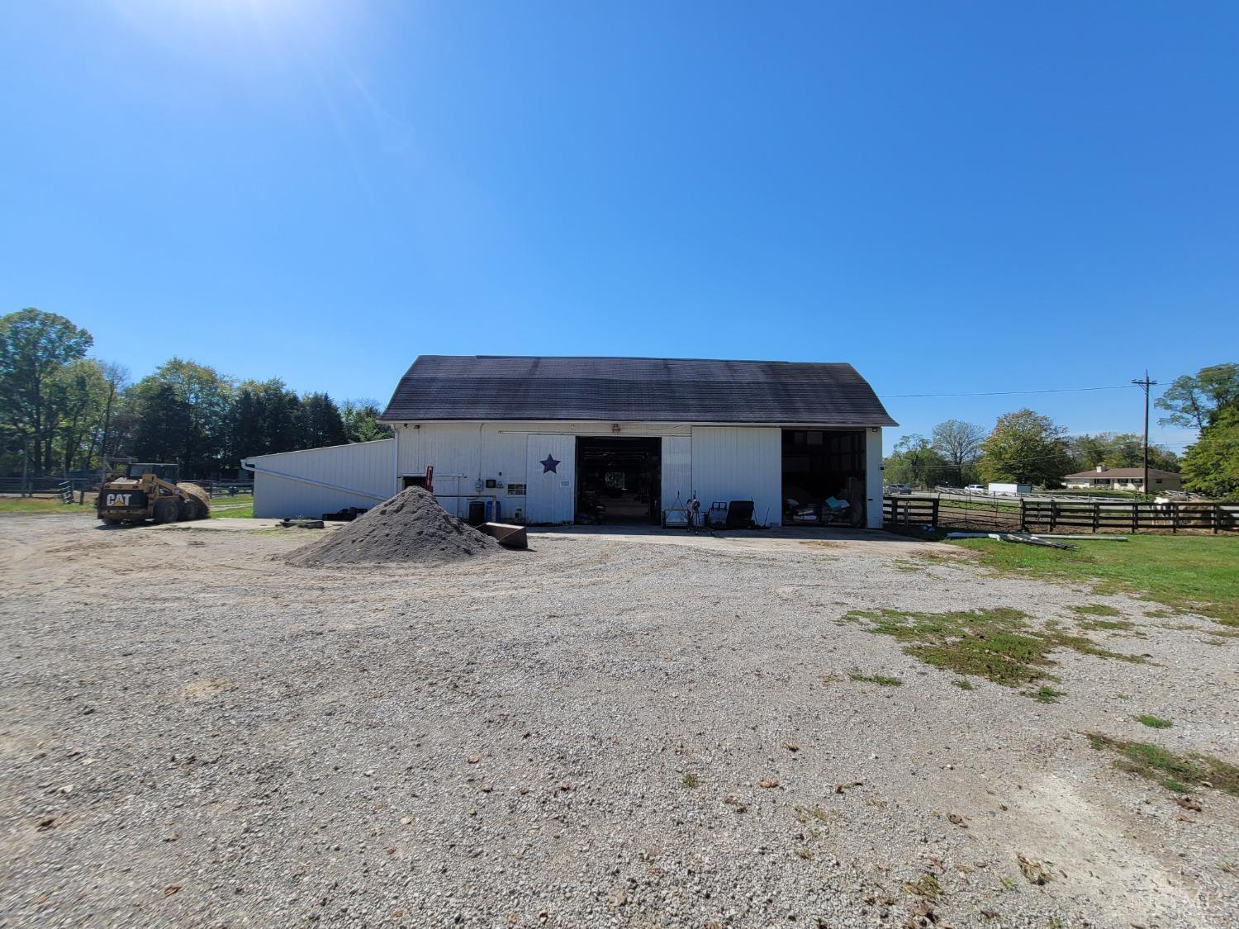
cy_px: 464
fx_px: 465
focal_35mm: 13
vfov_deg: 89.9
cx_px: 620
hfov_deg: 106.2
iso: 50
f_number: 2.2
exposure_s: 1/2180
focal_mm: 2.2
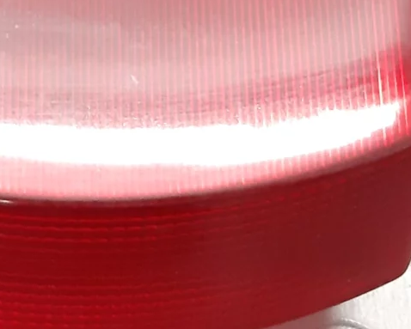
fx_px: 1716
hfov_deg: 13.3
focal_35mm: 141
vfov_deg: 10.5
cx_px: -63
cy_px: -193
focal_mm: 3.93
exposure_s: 1/25
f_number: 1.7
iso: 400
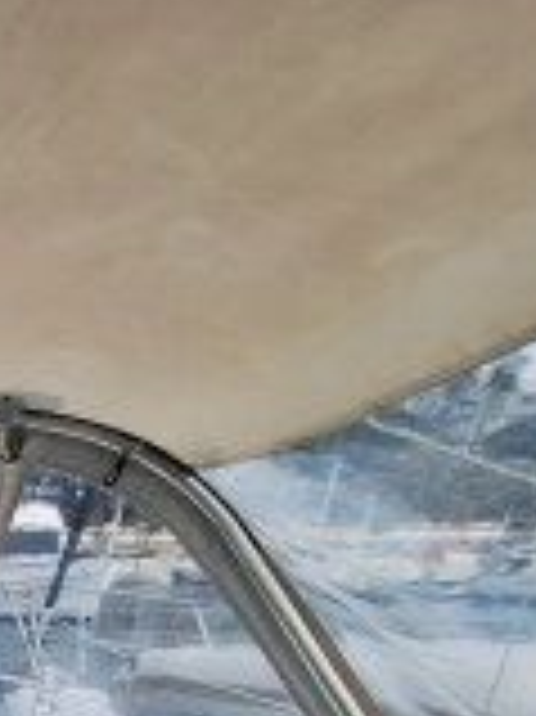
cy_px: 894
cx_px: -613
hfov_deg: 17.6
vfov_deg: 33.0
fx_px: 930
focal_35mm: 45
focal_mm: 1.74
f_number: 2.2
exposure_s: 1/999
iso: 40
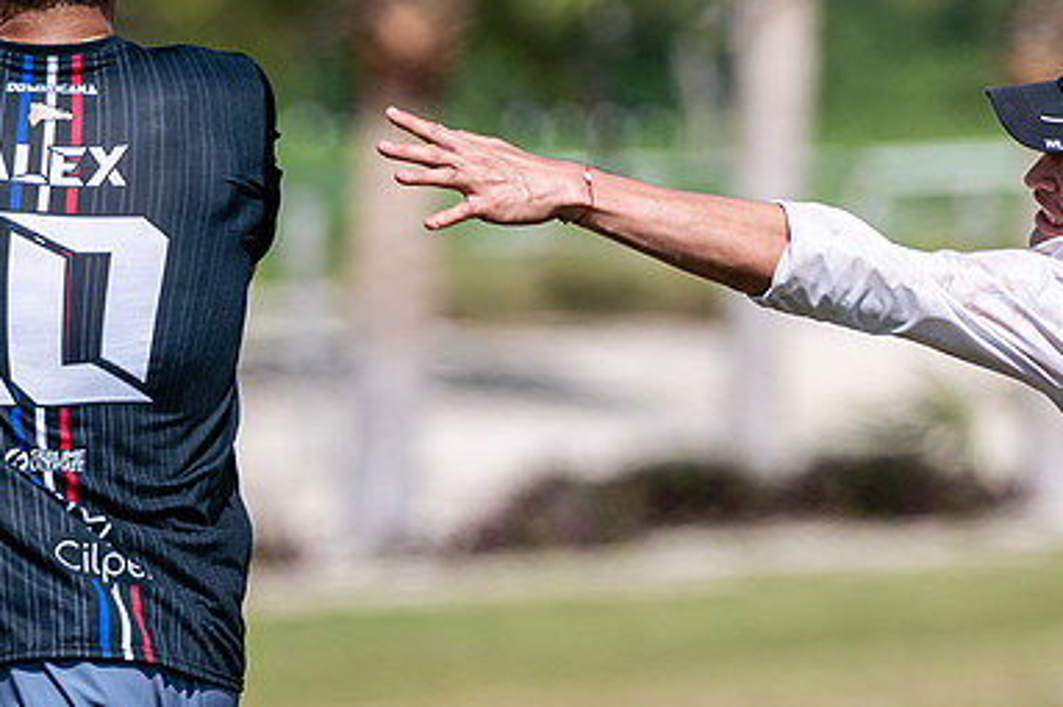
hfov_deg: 2.6
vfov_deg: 1.7
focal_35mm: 805
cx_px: -215
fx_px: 23758
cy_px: 742
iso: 64
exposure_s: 1/1250
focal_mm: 200
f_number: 3.2
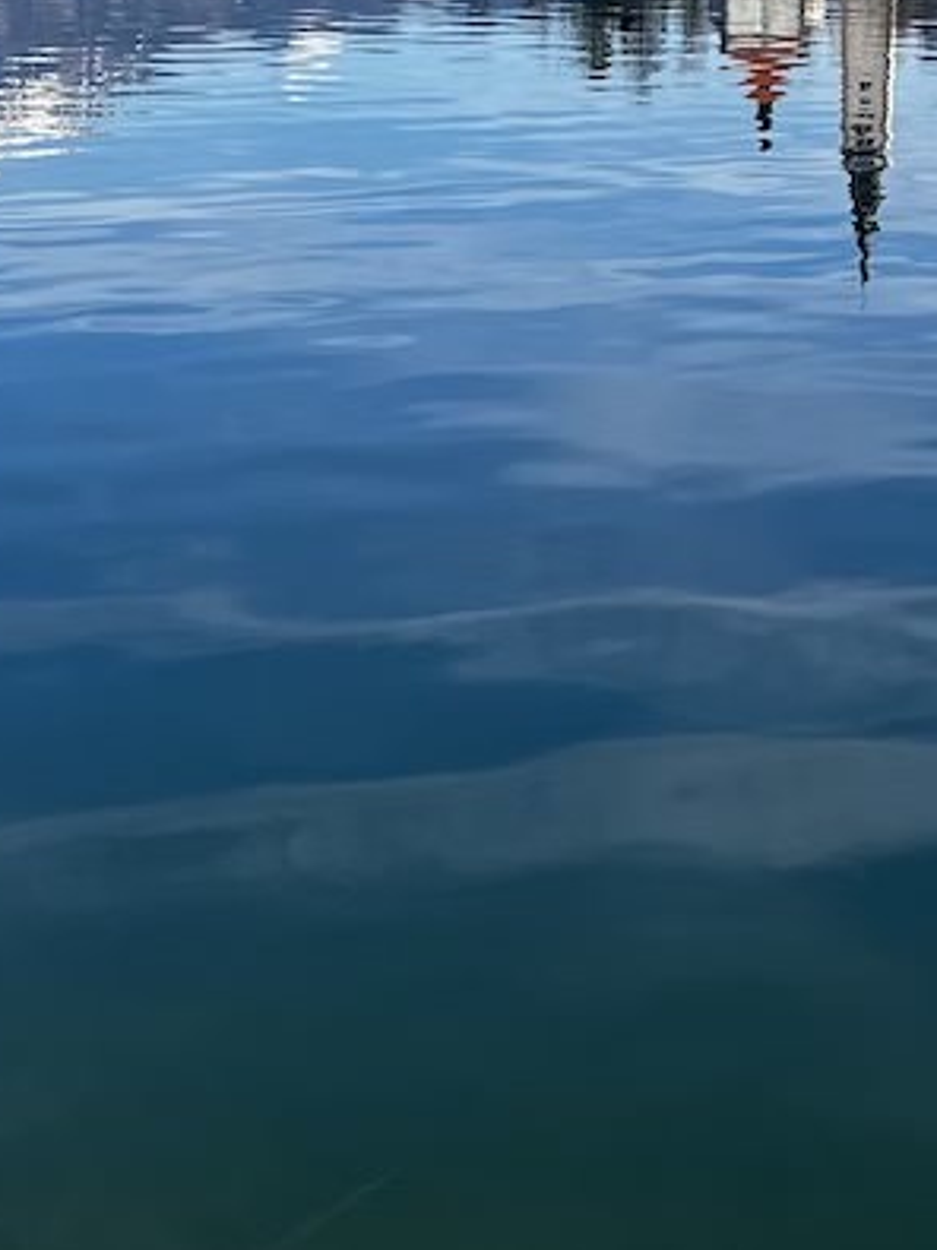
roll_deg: +0.7
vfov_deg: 24.5
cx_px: 636
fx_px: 2853
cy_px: 313
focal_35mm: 79
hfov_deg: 18.6
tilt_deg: -9.9
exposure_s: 1/3077
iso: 50
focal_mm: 5.7
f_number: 1.5
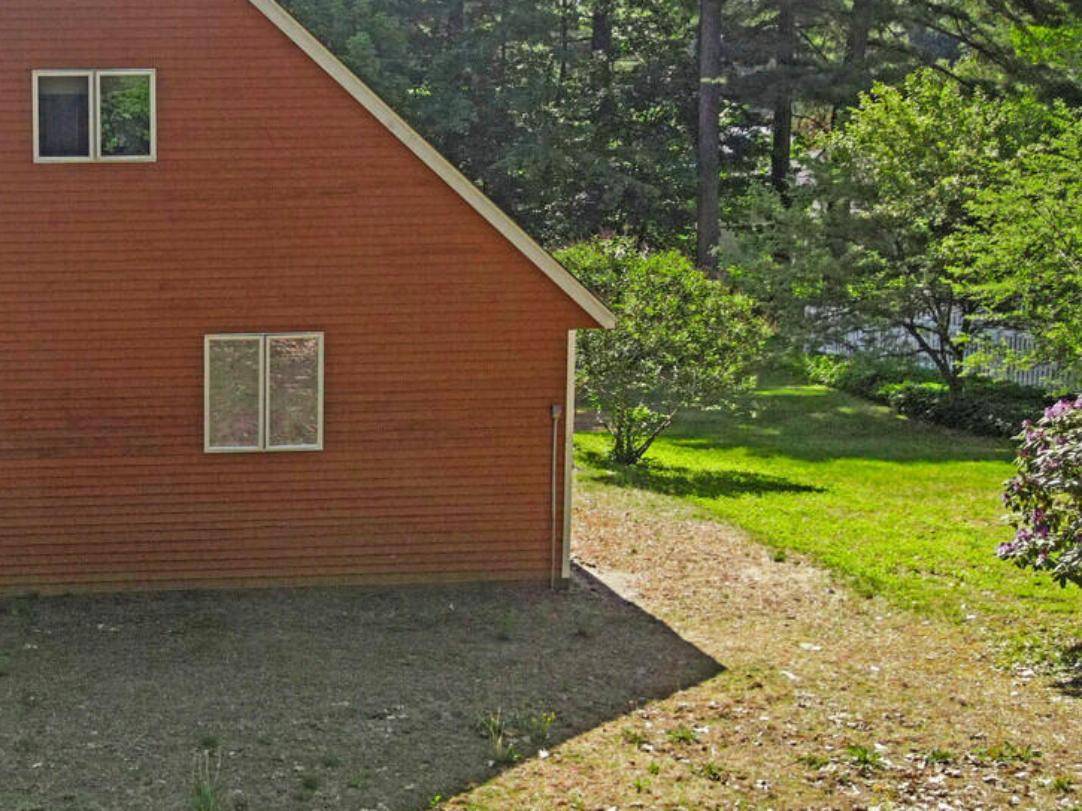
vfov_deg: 27.4
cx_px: 76
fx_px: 1656
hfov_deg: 33.9
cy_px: 291
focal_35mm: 53
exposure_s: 1/1000
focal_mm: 4.5
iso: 200
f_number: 2.8
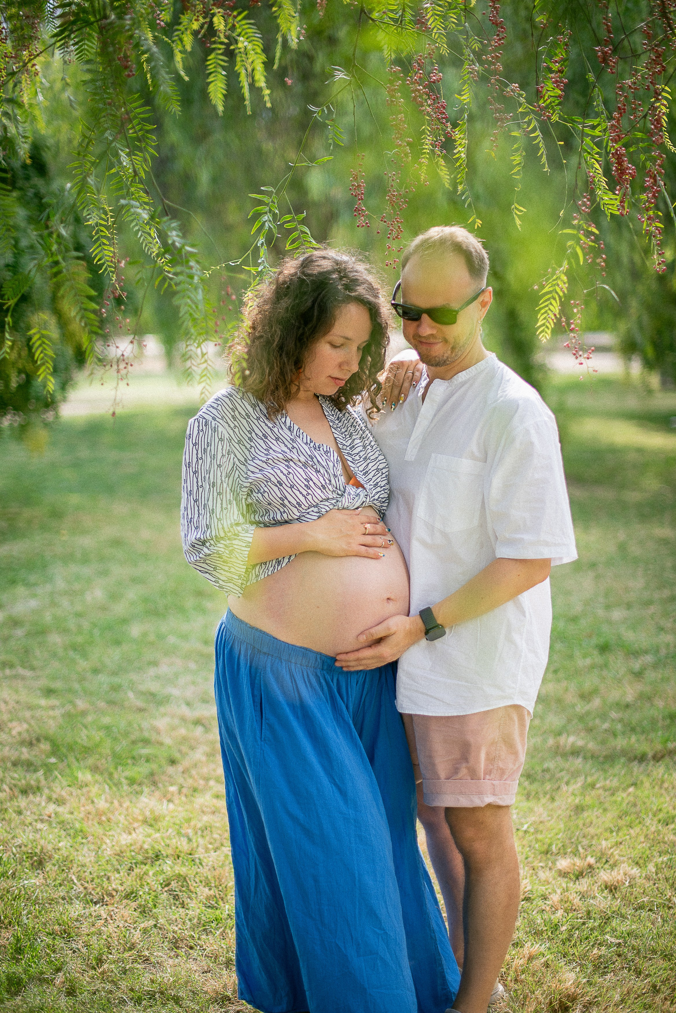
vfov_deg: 39.6
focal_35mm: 50
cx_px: 338
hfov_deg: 27.0
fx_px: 1407
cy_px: 506
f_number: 1.4
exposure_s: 1/1600
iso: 100
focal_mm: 50
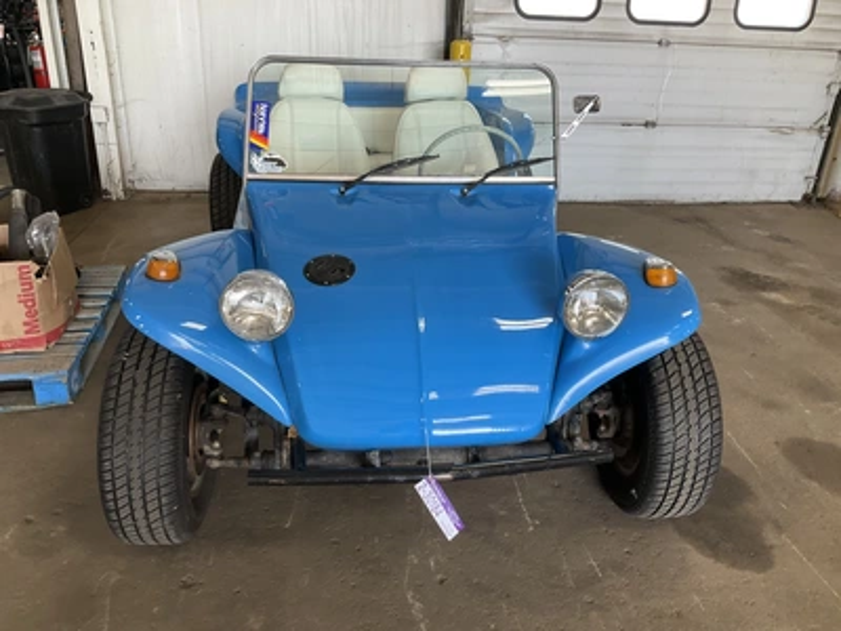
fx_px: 705
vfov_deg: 48.2
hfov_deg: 61.7
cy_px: 316
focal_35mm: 29
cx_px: 420
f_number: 1.8
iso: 50
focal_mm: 3
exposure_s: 1/60
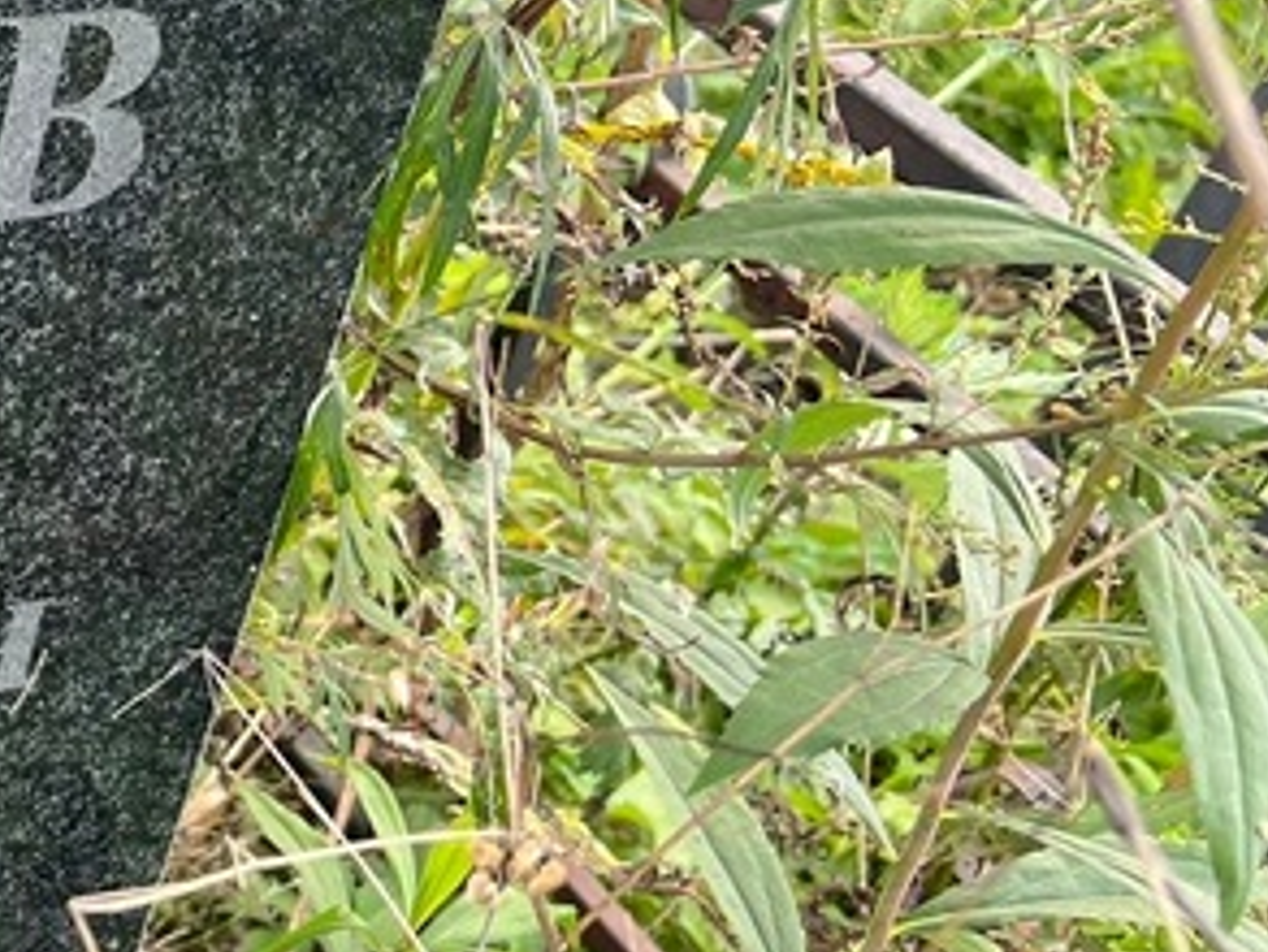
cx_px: -454
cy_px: 601
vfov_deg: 20.7
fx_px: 2602
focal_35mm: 71
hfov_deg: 23.6
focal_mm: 5.7
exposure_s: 1/221
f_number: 1.5
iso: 40
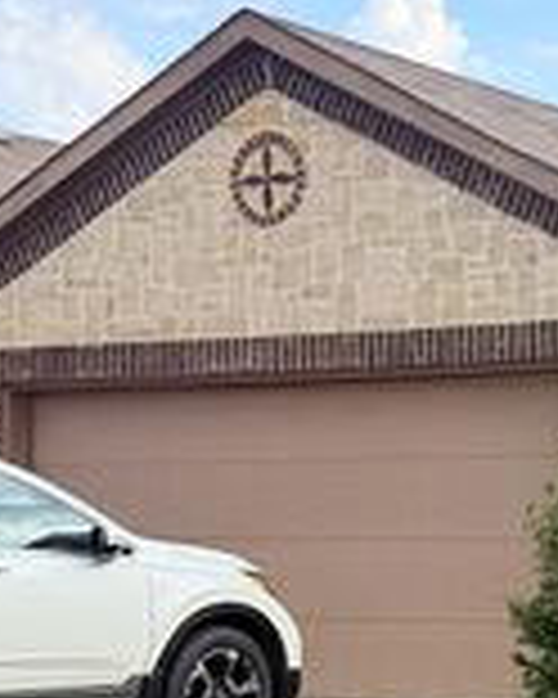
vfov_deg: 17.9
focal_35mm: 107
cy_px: 444
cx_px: 909
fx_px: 2209
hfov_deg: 13.3
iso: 80
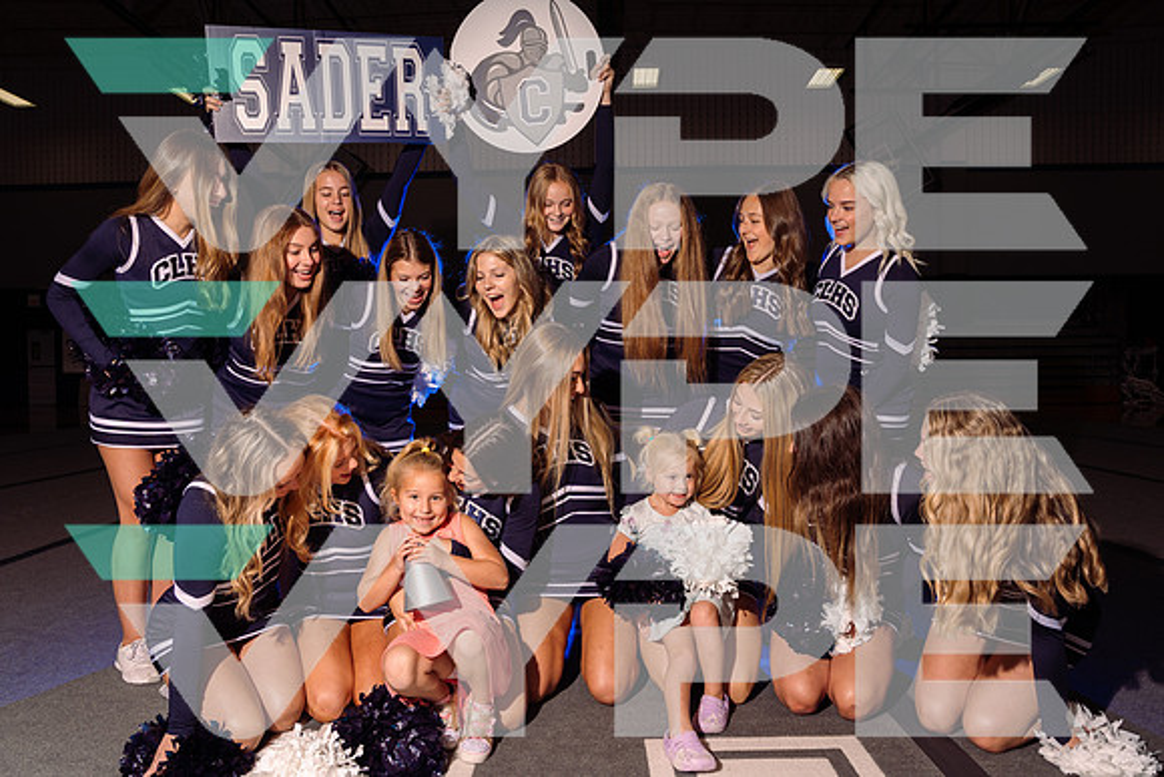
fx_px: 776
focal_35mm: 24
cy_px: 388
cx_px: 582
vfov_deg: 53.2
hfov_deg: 73.7
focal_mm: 24
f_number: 8
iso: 100
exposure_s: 1/250
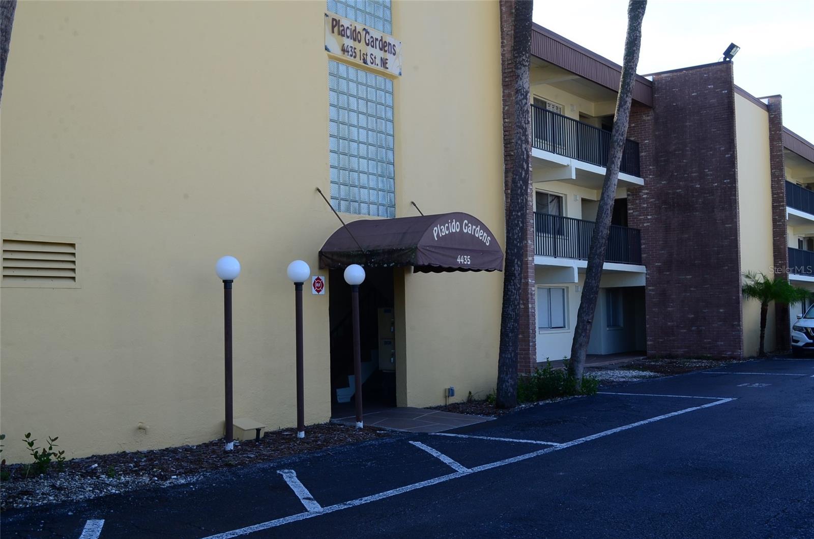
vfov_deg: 34.0
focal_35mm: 39
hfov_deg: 49.7
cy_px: 270
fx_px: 880
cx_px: 407
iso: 125
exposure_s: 1/25
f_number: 16
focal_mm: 26
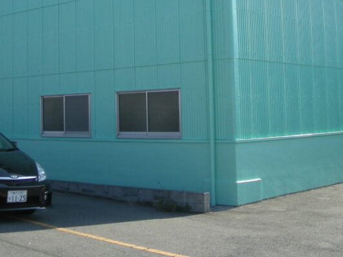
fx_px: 664
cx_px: 145
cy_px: 13
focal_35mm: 67
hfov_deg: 28.9
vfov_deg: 21.3
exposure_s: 1/140
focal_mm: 5.7
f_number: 5.7
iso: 50
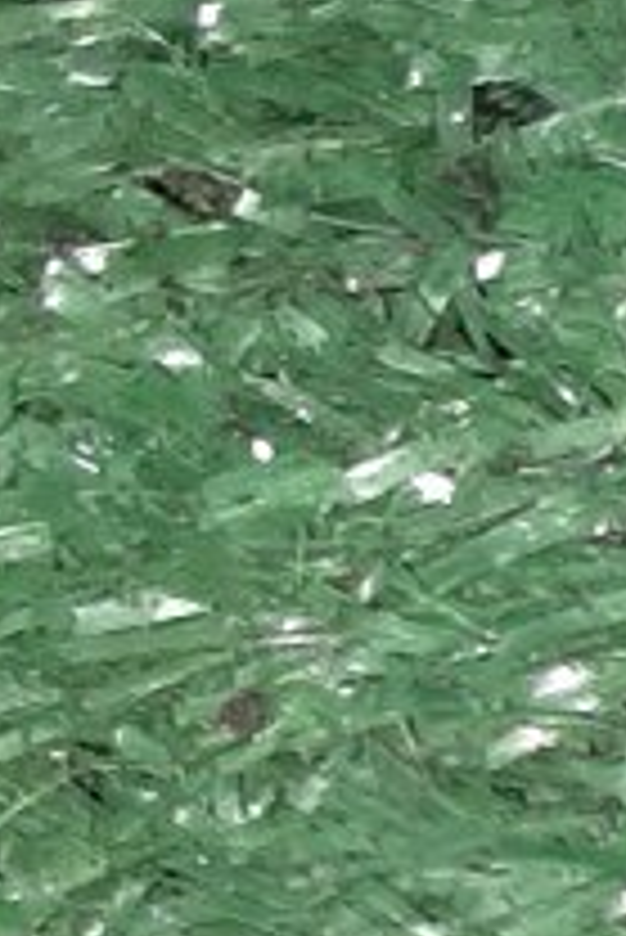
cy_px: -986
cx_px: 2833
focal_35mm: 187
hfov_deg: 5.8
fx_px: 4869
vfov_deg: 10.1
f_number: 1.7
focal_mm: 3.93
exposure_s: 1/50
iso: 76
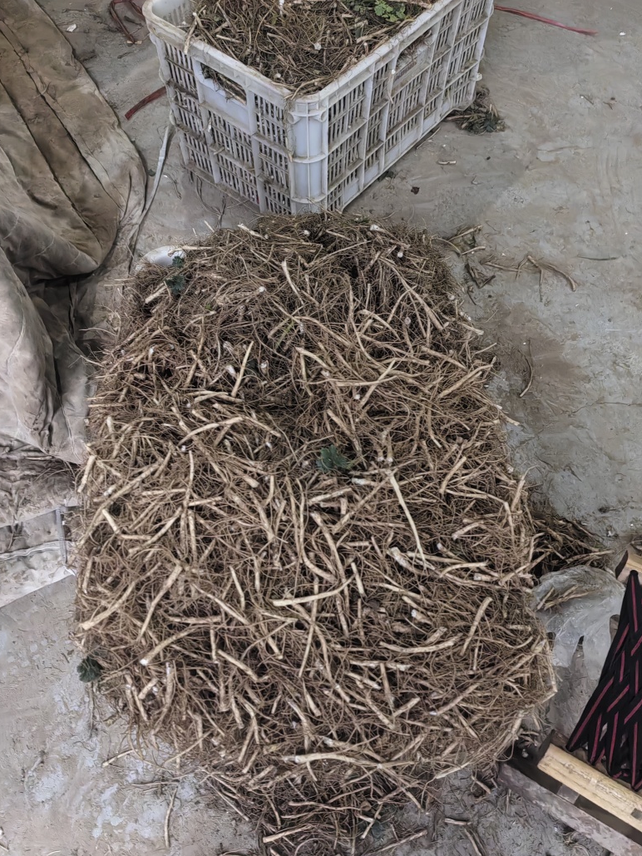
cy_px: 440
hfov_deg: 49.7
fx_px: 692
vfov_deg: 63.4
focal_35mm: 28
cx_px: 310
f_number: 1.9
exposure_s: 1/100
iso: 1600
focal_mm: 5.52
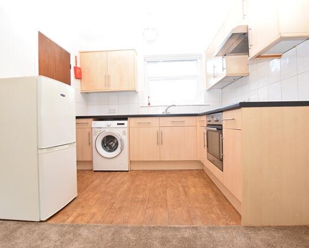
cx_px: 152
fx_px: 155
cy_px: 124
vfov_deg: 77.0
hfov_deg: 89.6
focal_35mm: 17
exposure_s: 1/100
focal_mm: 10
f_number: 5
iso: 800
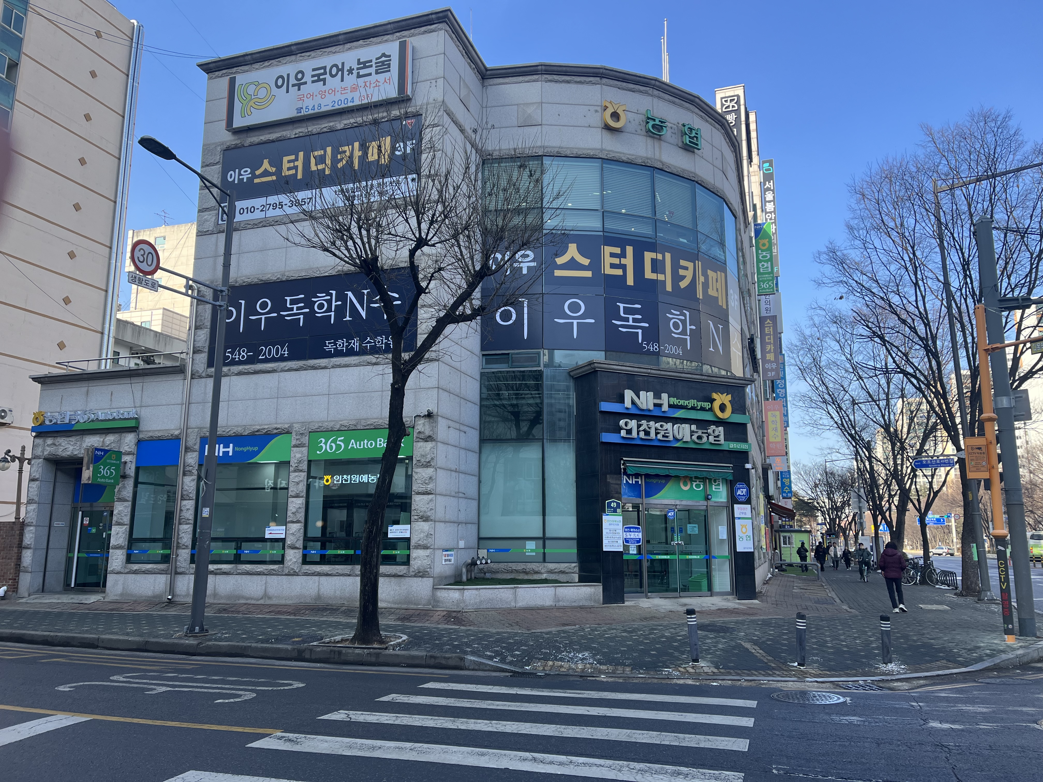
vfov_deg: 53.1
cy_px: 391
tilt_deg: +11.4
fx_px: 783
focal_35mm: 26
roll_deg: -0.7
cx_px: 522
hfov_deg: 67.3
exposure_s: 1/845
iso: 50
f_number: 1.6
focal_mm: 5.1
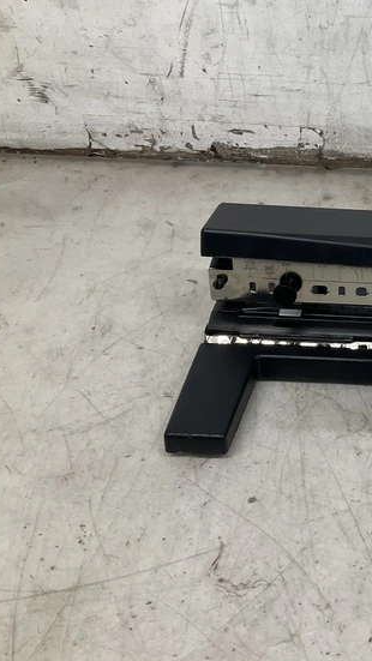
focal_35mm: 43
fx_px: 754
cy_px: 336
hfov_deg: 25.2
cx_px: 438
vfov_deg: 47.4
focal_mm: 3
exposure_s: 1/120
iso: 40
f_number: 1.8
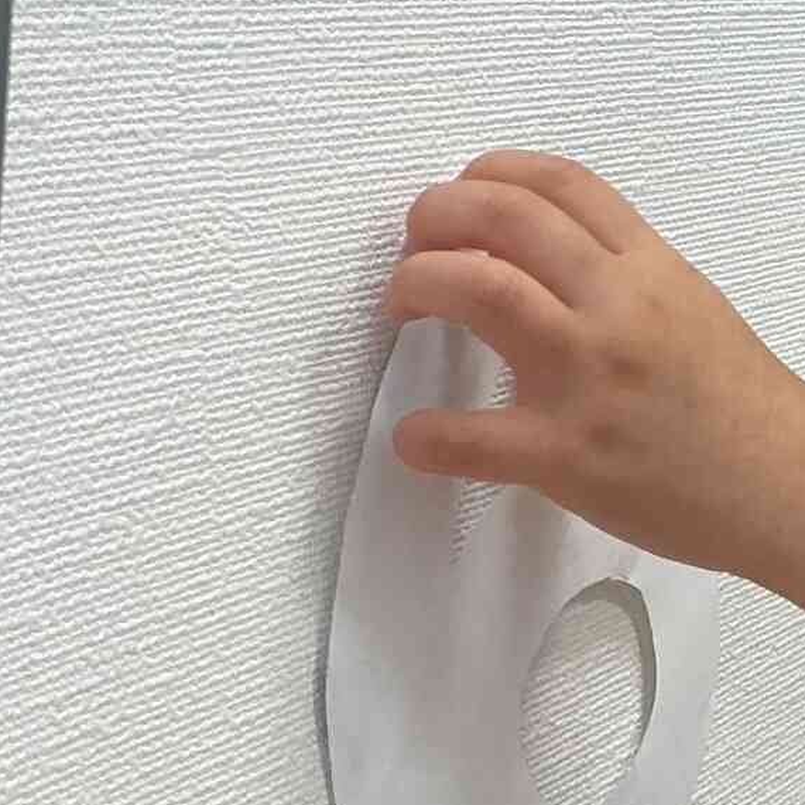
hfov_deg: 17.8
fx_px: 2368
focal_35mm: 90
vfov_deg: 19.2
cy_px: 281
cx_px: 1093
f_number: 1.8
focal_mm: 3
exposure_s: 1/120
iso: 32
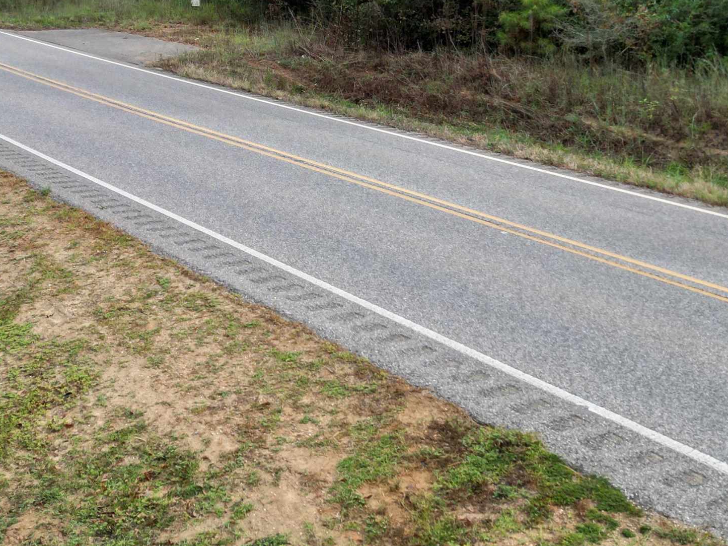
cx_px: 405
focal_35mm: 51
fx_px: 1072
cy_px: 21
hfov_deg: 37.5
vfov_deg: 27.2
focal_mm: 6.72
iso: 100
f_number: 1.7
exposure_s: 1/1250
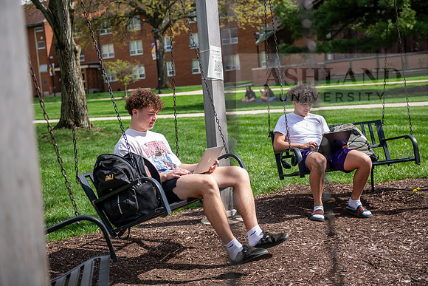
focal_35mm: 55
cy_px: 143
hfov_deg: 36.2
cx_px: 214
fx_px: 654
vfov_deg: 24.6
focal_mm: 55
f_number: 3.2
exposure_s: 1/800
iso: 100
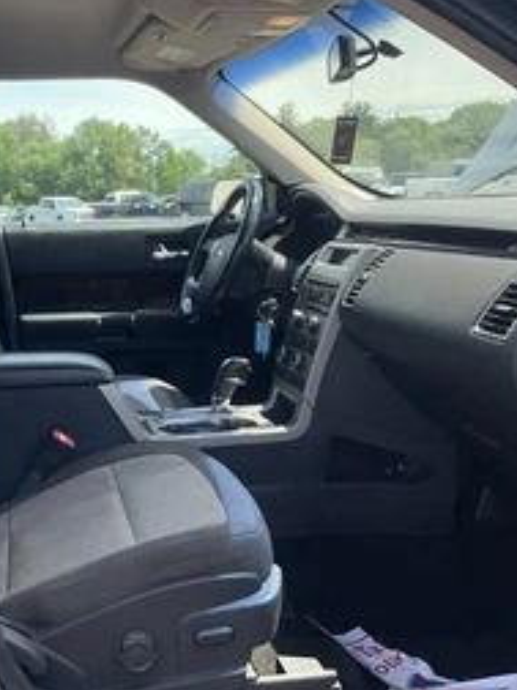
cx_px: 36
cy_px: 296
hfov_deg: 29.9
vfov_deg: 41.1
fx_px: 916
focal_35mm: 46
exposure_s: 1/264
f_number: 1.8
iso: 25
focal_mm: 3
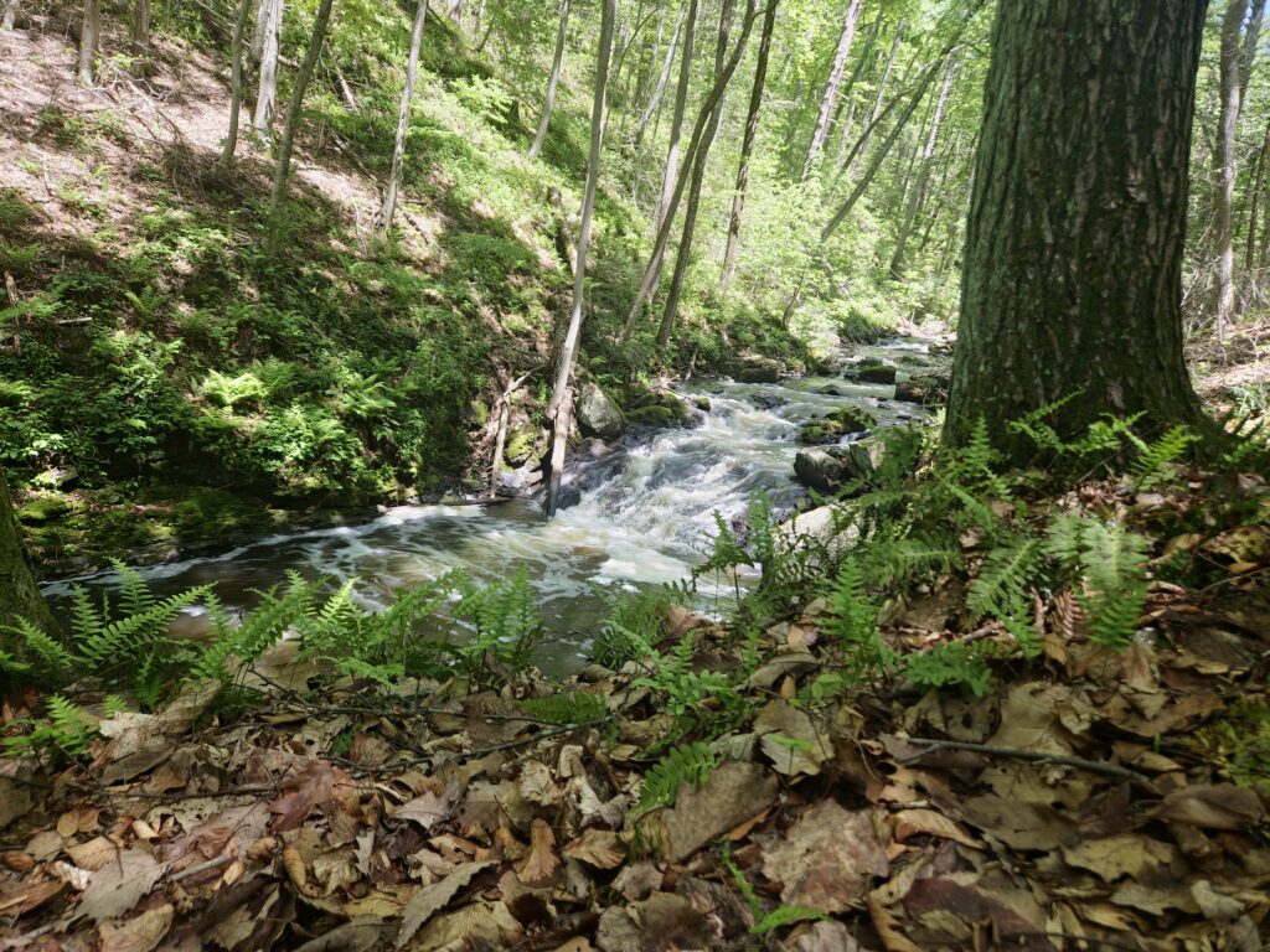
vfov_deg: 58.9
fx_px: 844
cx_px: 635
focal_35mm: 23
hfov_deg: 73.9
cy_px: 476
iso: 32
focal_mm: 5.4
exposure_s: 1/120
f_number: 1.8
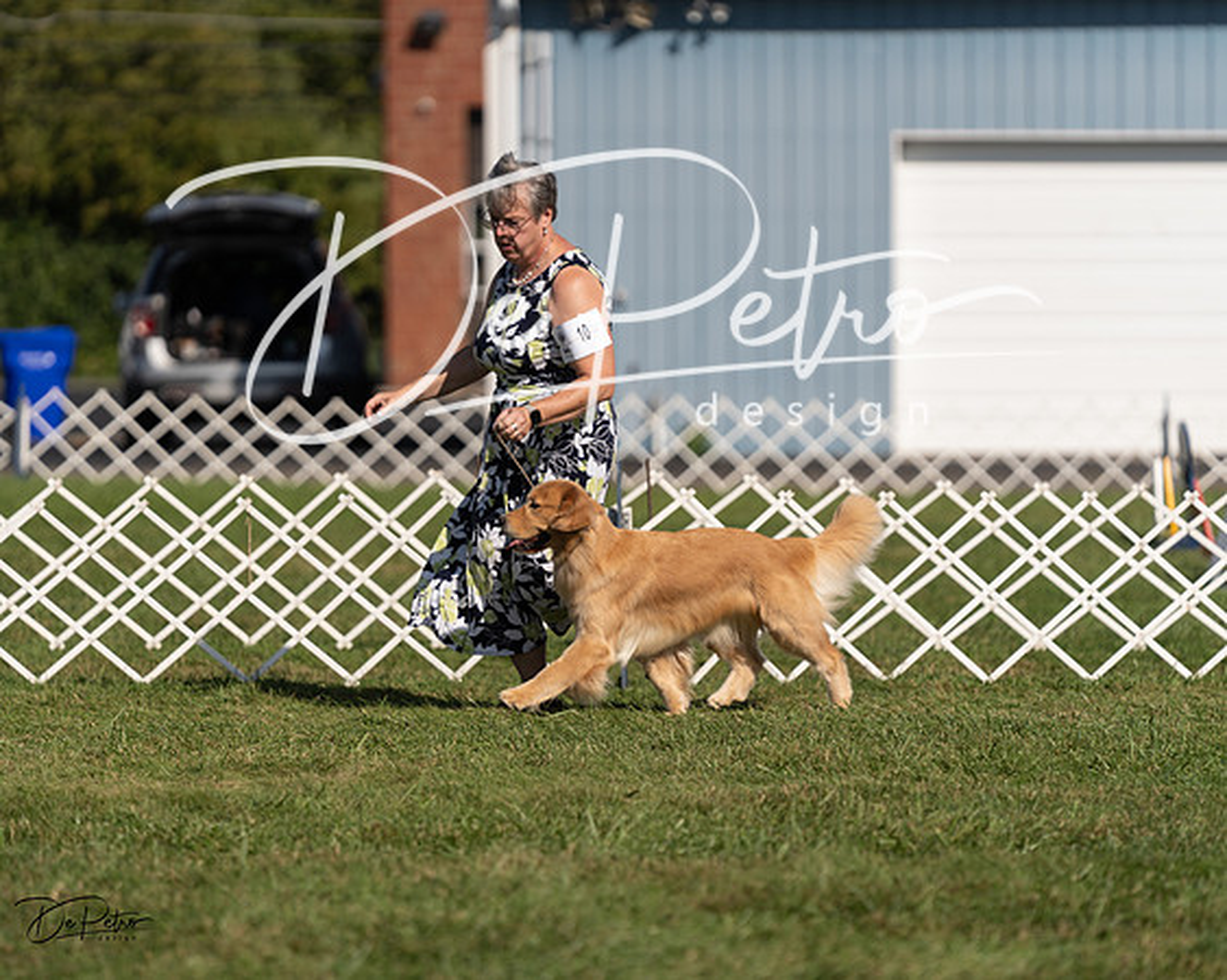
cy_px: 490
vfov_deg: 6.9
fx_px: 8177
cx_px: 614
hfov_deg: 8.6
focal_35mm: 225
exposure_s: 1/2500
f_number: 3.2
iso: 100
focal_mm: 200
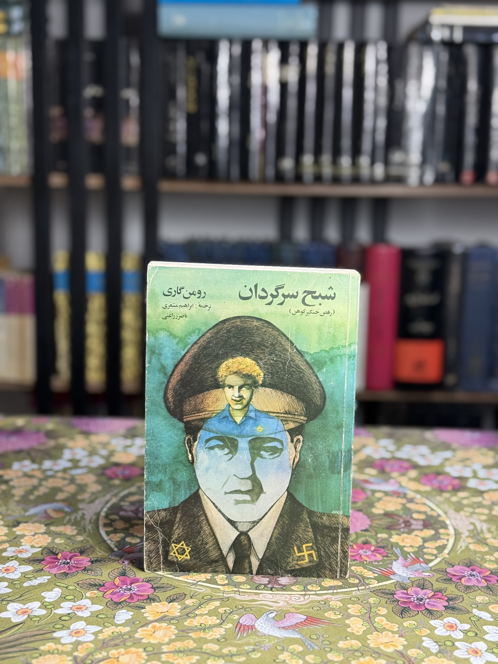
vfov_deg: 39.7
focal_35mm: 48
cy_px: 332
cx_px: 249
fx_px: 921
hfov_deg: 30.3
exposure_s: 1/100
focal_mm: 6.76
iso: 64
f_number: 1.78
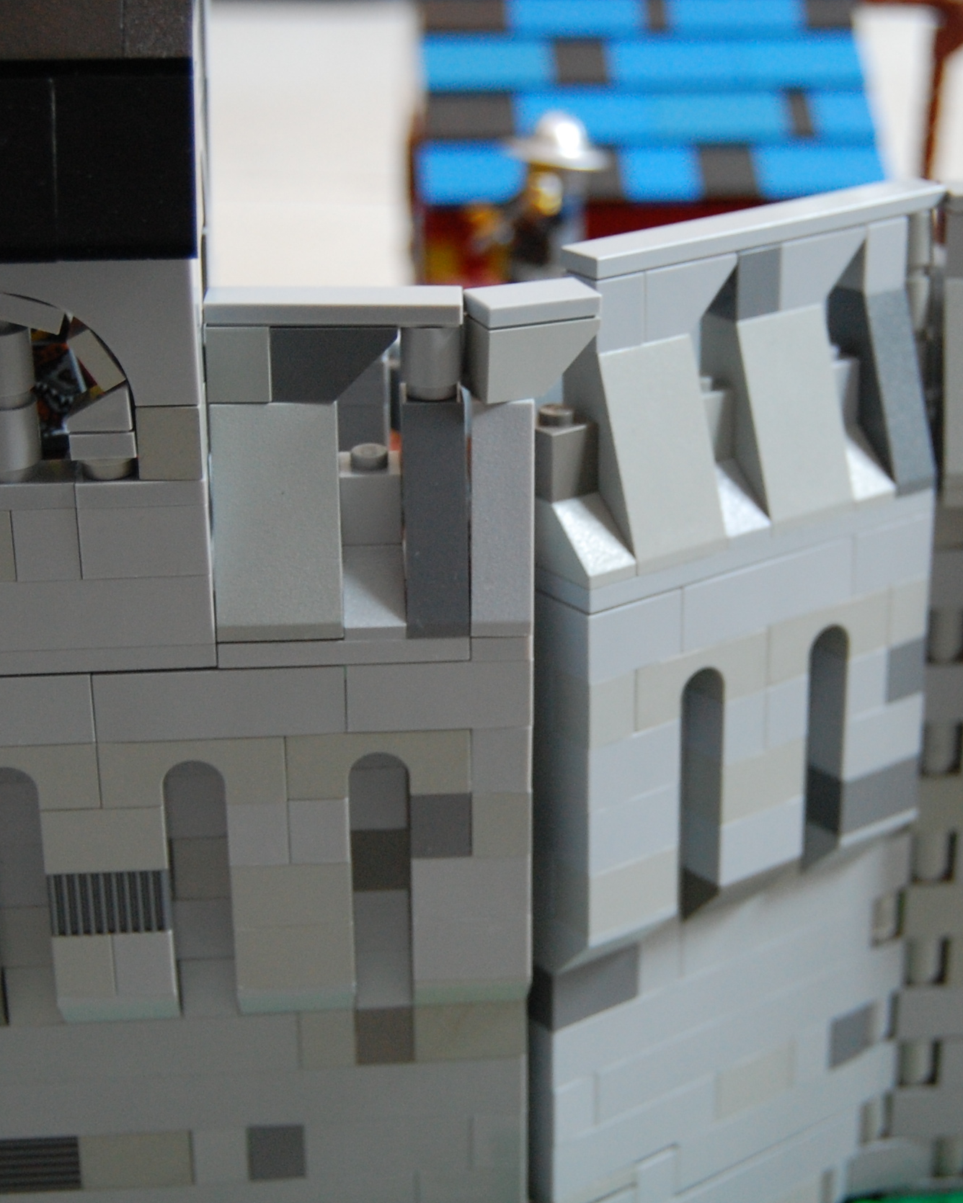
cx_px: 595
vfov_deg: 25.1
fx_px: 2708
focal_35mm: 76
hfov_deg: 20.1
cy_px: 625
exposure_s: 1/25
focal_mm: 30
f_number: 4.2
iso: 800
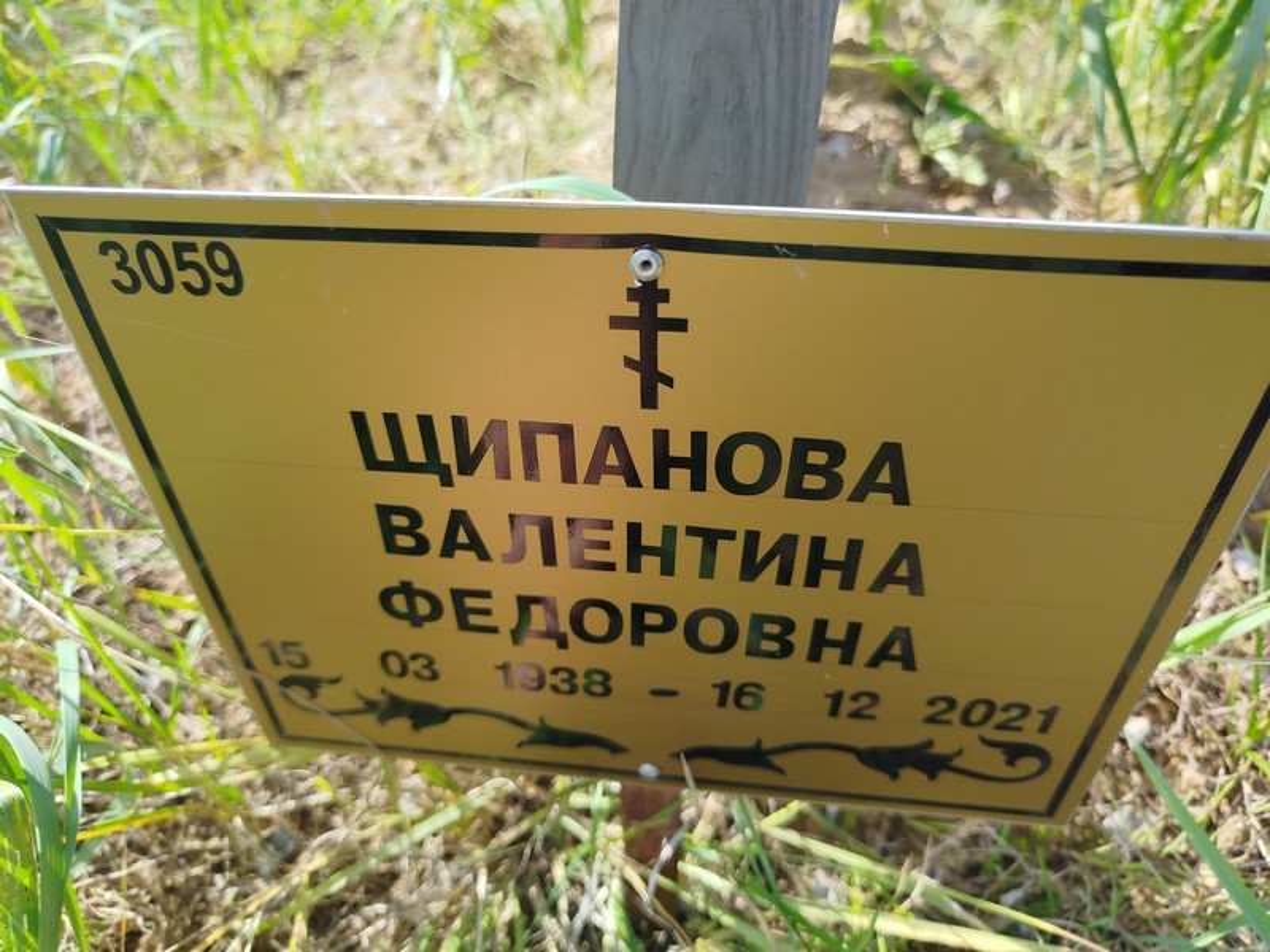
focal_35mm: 24
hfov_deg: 71.6
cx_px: 635
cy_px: 476
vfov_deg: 56.8
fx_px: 881
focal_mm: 5.31
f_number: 1.7
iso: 50
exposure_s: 1/383
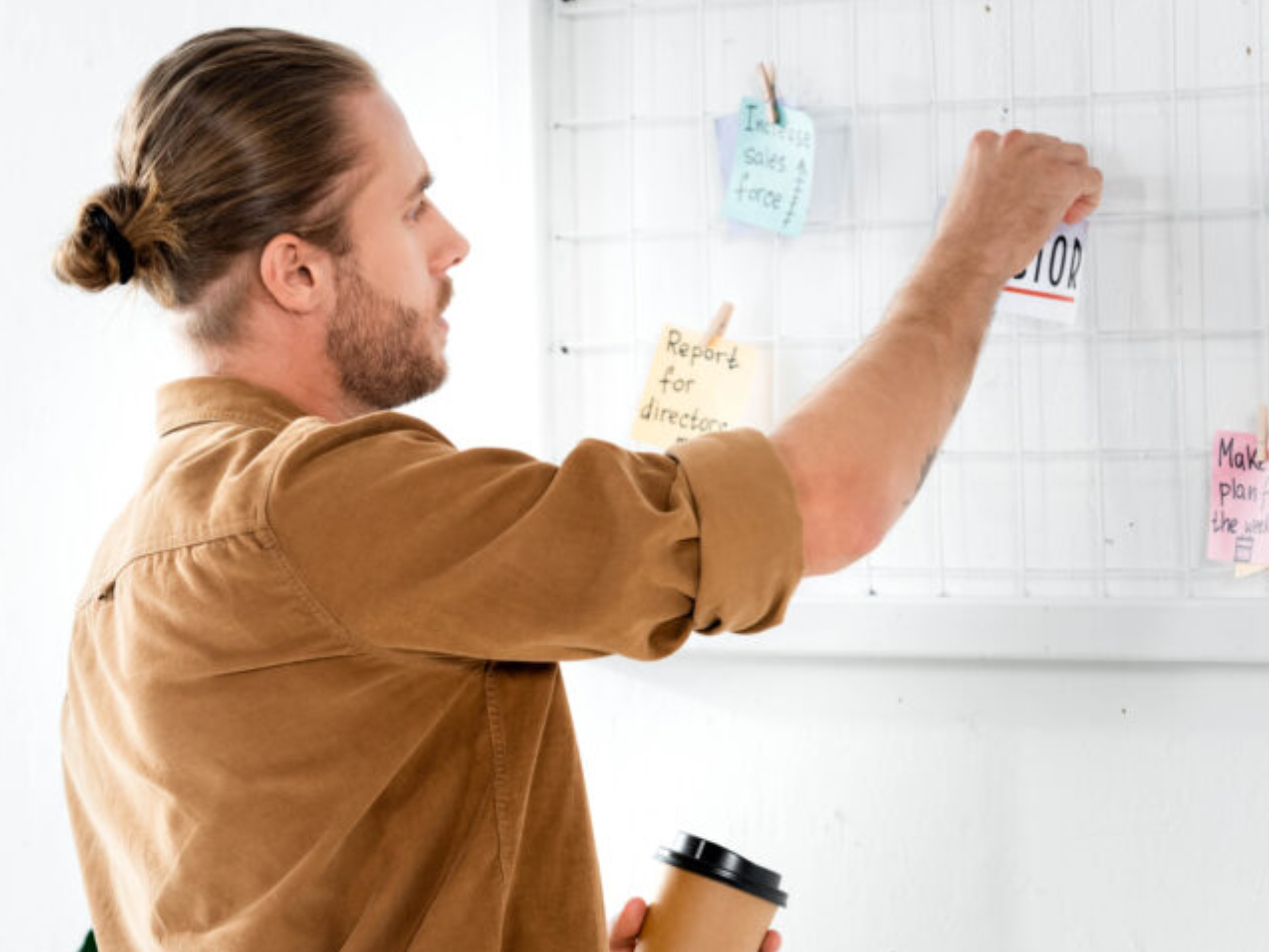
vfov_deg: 7.4
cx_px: 516
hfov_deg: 9.8
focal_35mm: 201
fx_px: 7370
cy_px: 465
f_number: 4.5
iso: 125
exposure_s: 1/160
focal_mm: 130
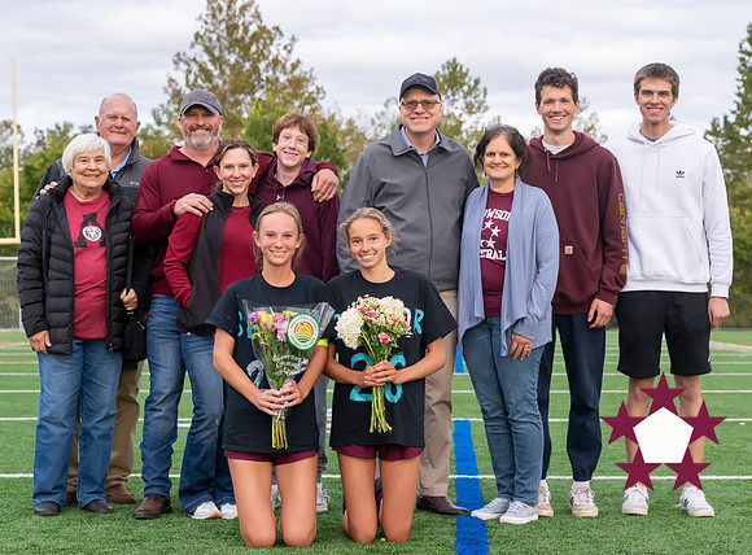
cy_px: 282
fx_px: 1740
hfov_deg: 24.4
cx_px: 432
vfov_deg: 18.1
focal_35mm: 81
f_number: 5.6
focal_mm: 70
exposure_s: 1/800
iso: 2500
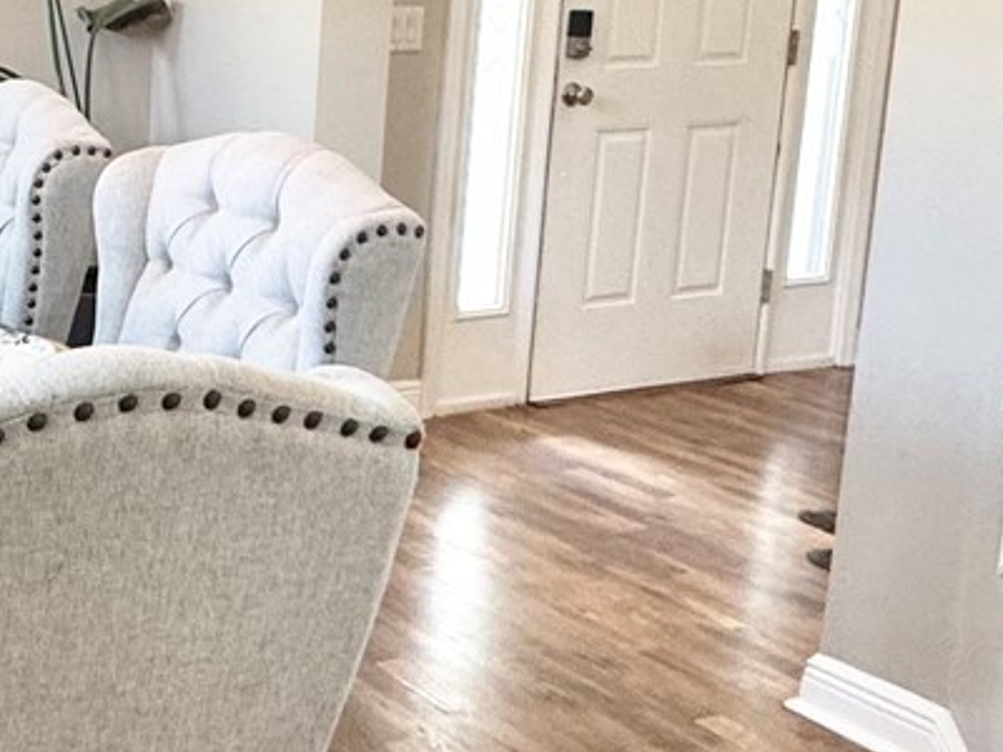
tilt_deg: -10.9
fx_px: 1623
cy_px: 196
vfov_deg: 25.8
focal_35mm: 56
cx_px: -168
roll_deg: +0.0
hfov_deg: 29.9
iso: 160
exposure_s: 1/120
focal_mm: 2.22
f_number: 2.2
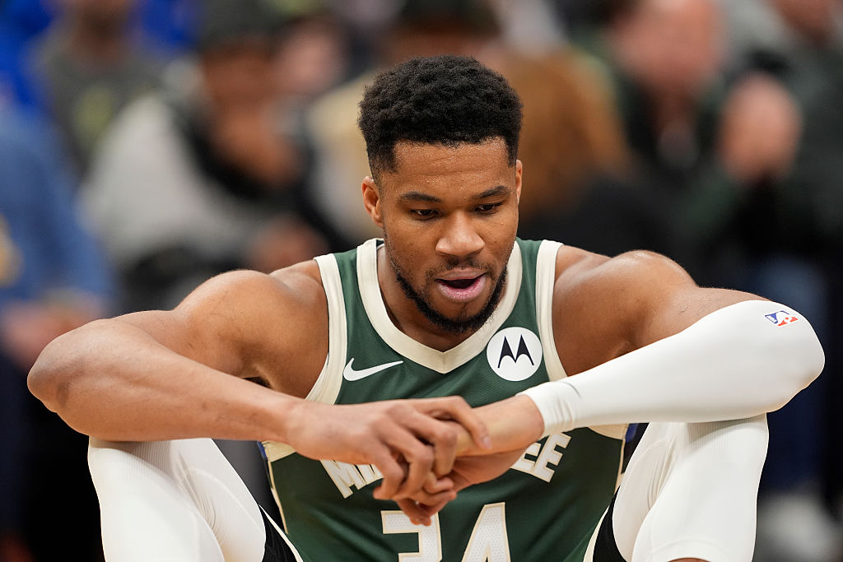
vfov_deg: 3.4
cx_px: 422
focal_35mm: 400
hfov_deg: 5.2
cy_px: 281
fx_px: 9367
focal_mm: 400
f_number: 3.2
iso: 3200
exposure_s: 1/1250
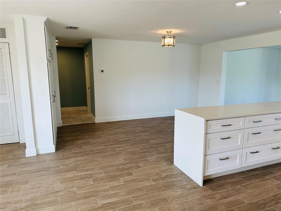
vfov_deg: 56.8
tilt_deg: -9.6
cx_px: 140
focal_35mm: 24
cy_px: 106
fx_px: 195
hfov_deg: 71.6
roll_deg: +0.0
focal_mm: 6.86
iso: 64
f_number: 1.78
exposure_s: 1/215
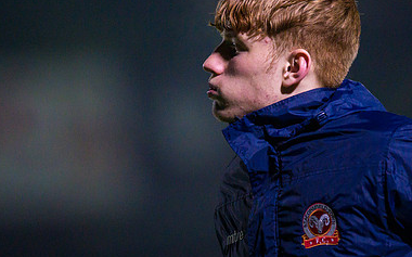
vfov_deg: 1.8
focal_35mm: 726
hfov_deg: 2.9
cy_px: 142
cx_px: 240
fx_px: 8147
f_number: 2.8
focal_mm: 400
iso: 5000
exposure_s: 1/1000
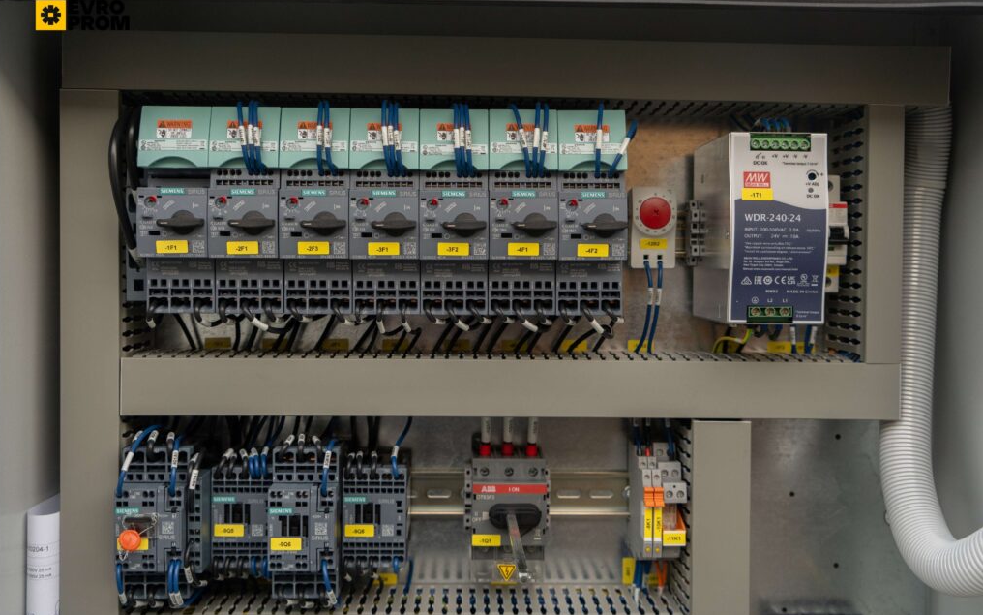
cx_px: 489
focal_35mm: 37
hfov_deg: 52.7
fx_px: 991
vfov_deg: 34.4
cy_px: 291
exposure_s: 1/60
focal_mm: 36
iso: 200
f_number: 5
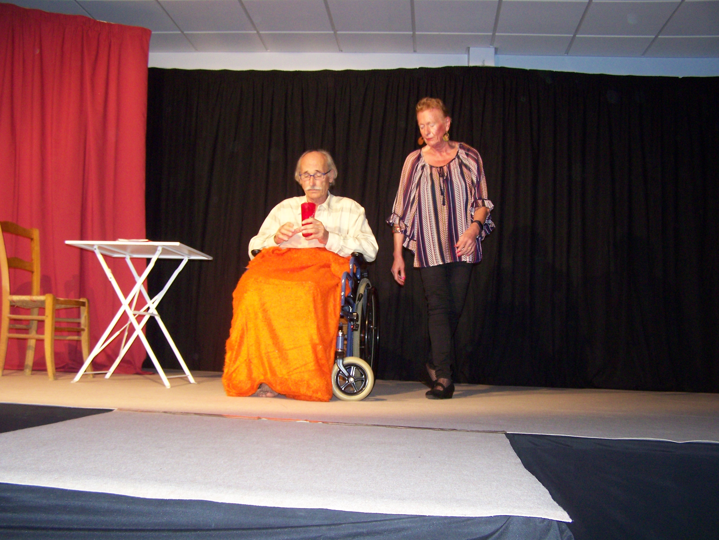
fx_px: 789
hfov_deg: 49.0
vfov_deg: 37.7
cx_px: 360
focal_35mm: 38
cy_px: 270
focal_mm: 6.3
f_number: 2.8
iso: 160
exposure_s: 1/60
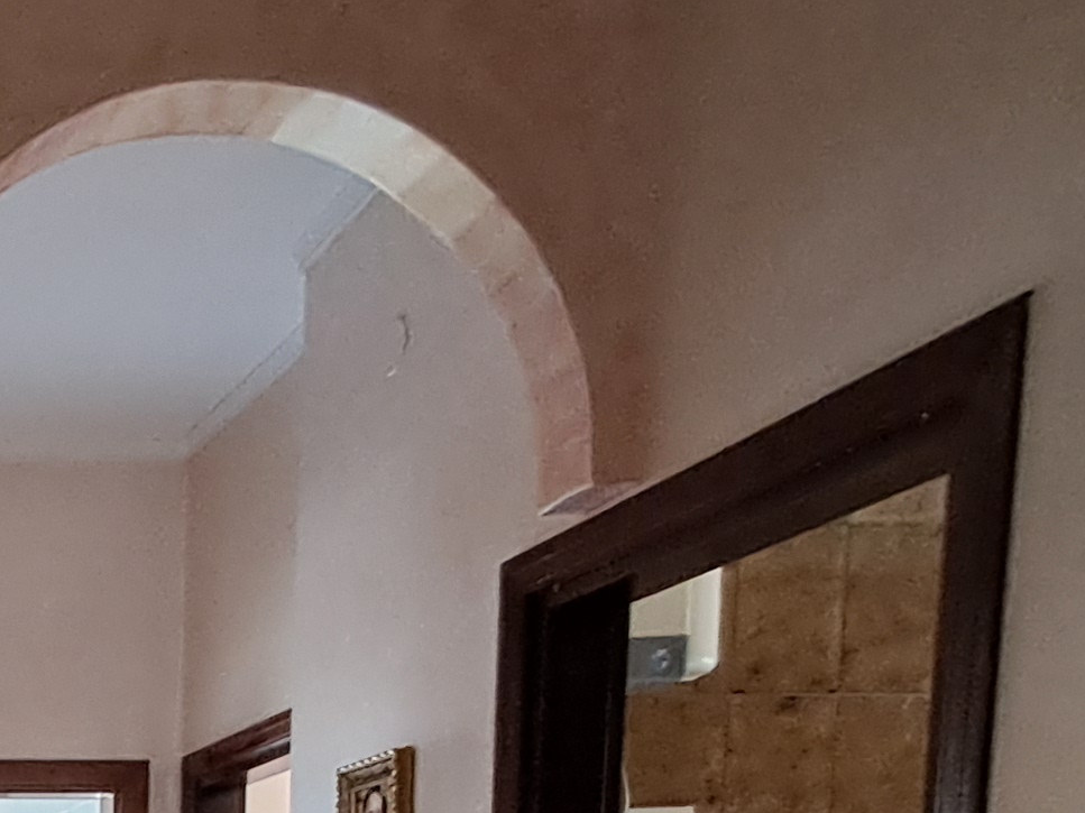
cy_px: 1173
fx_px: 1692
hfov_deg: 28.3
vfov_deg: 22.7
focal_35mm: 54
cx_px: -377
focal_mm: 1.64
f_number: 2.2
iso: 250
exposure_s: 1/50
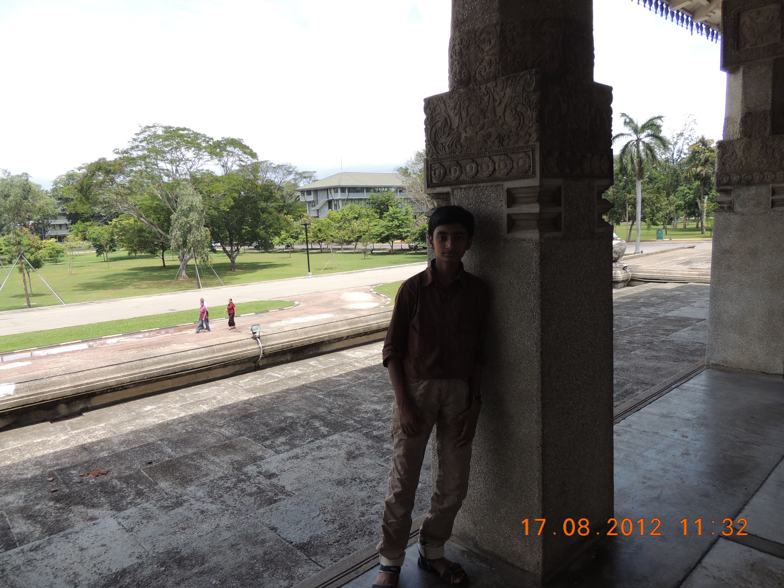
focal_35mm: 24
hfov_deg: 71.6
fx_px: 544
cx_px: 392
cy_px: 294
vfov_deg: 56.8
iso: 100
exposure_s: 1/640
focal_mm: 4.3
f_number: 3
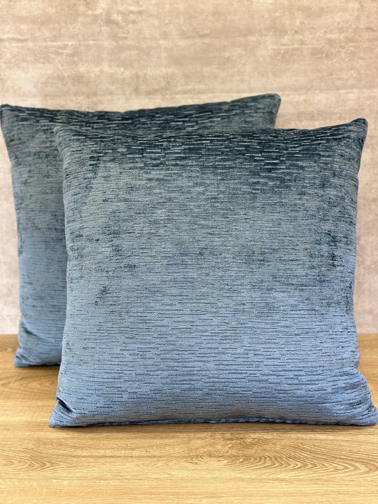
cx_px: 190
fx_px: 713
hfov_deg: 29.7
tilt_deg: -15.6
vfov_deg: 38.9
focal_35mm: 49
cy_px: 257
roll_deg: +1.4
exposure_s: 1/120
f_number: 1.78
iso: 100
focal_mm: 6.86
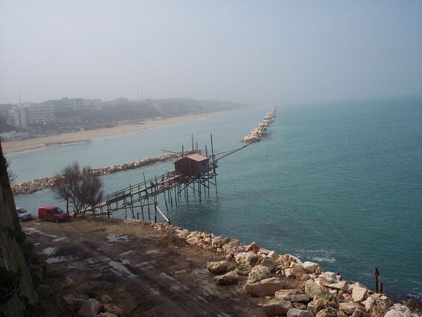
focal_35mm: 39
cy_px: 158
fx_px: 475
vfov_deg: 36.8
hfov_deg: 47.9
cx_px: 211
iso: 100
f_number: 5.6
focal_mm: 8
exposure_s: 1/750
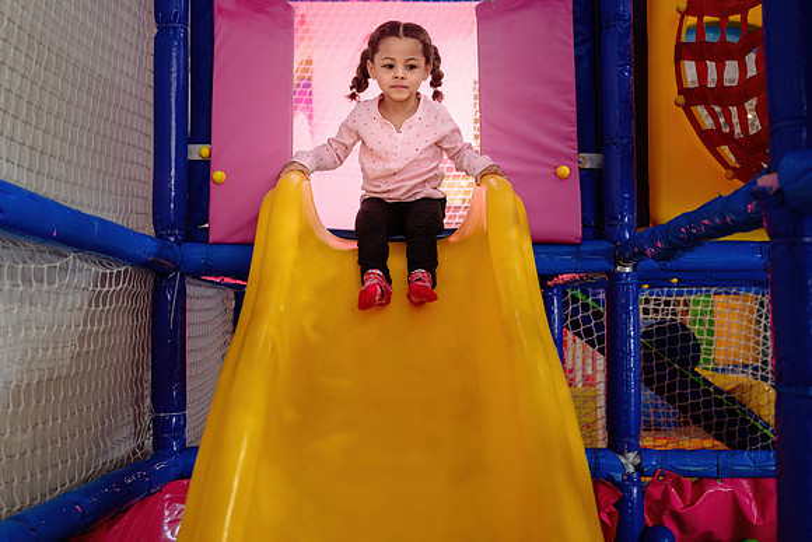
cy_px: 271
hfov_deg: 43.4
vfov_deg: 29.7
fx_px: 1021
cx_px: 406
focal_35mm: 45
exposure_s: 1/100
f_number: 4
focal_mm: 44
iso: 1000
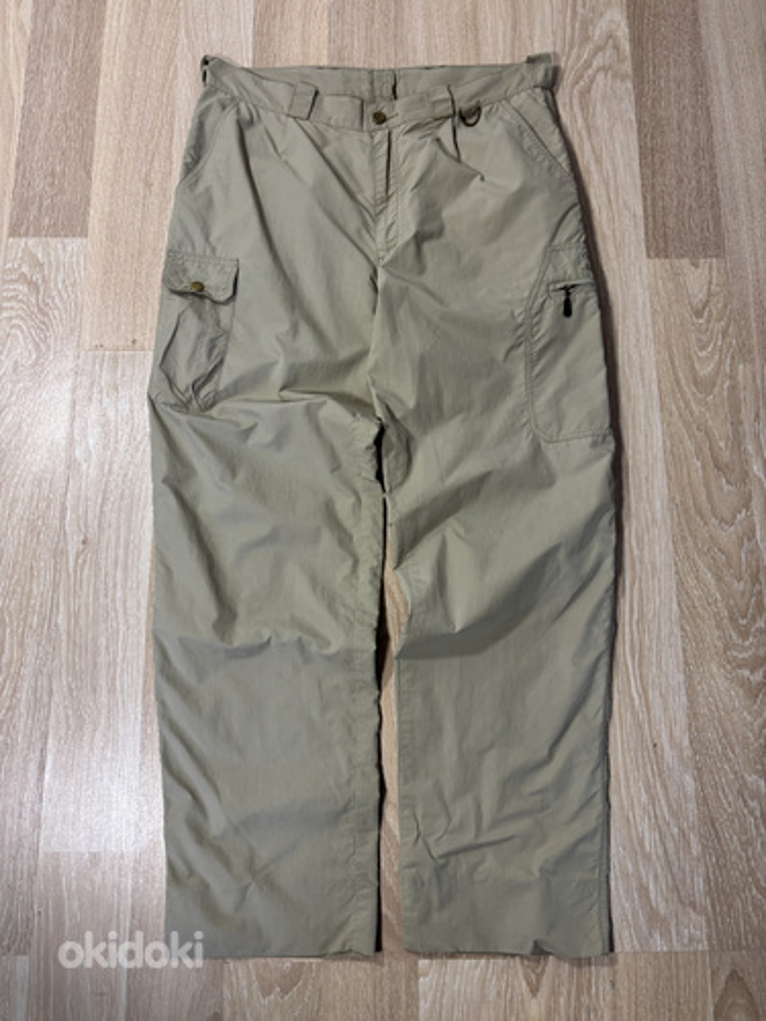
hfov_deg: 53.1
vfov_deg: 67.3
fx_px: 767
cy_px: 510
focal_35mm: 26
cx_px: 383
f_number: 1.6
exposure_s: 1/50
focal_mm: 5.96
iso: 160
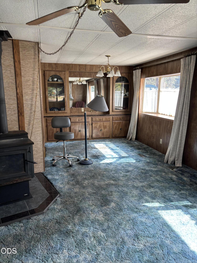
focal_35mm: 26
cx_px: 98
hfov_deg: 53.1
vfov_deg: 67.3
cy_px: 132
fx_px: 197
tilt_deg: -11.8
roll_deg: -1.4
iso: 80
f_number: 1.6
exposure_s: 1/121
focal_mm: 5.96
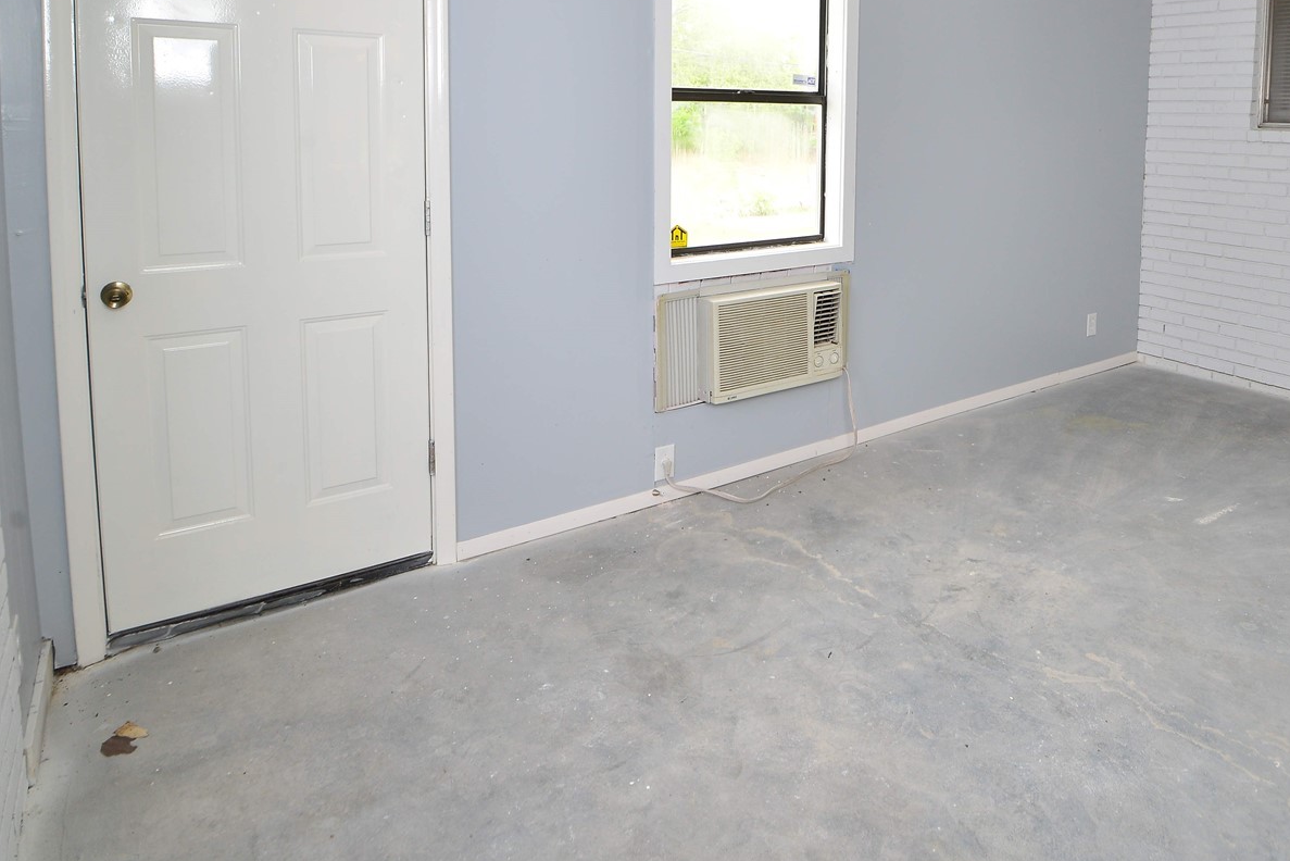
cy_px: 200
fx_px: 860
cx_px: 828
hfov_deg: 72.2
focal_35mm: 24
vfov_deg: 50.6
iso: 500
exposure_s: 1/80
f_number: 8
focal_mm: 14
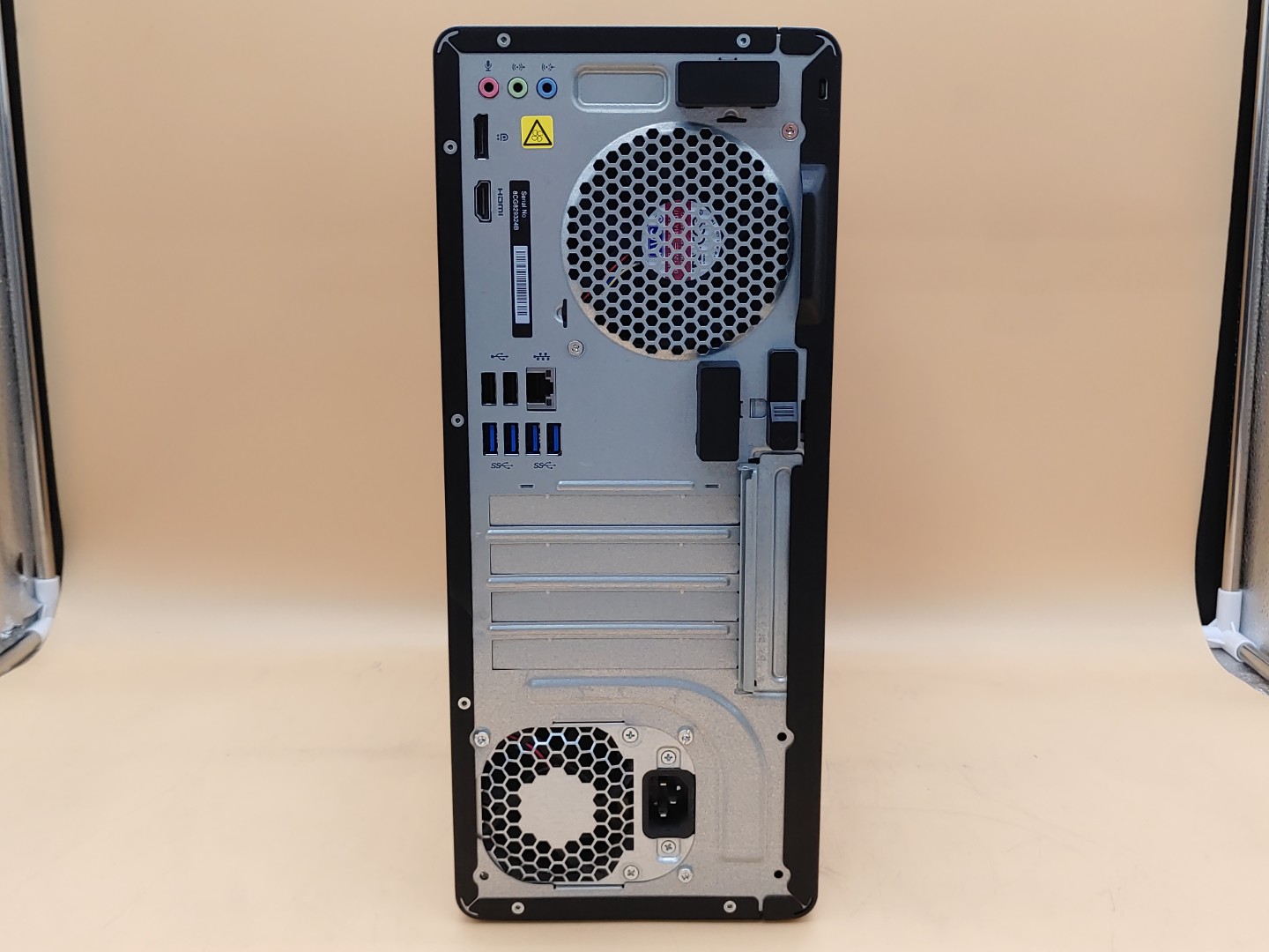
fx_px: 1430
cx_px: 634
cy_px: 476
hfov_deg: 47.9
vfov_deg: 36.8
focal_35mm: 39
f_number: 1.8
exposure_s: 1/120
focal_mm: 4.36
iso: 50
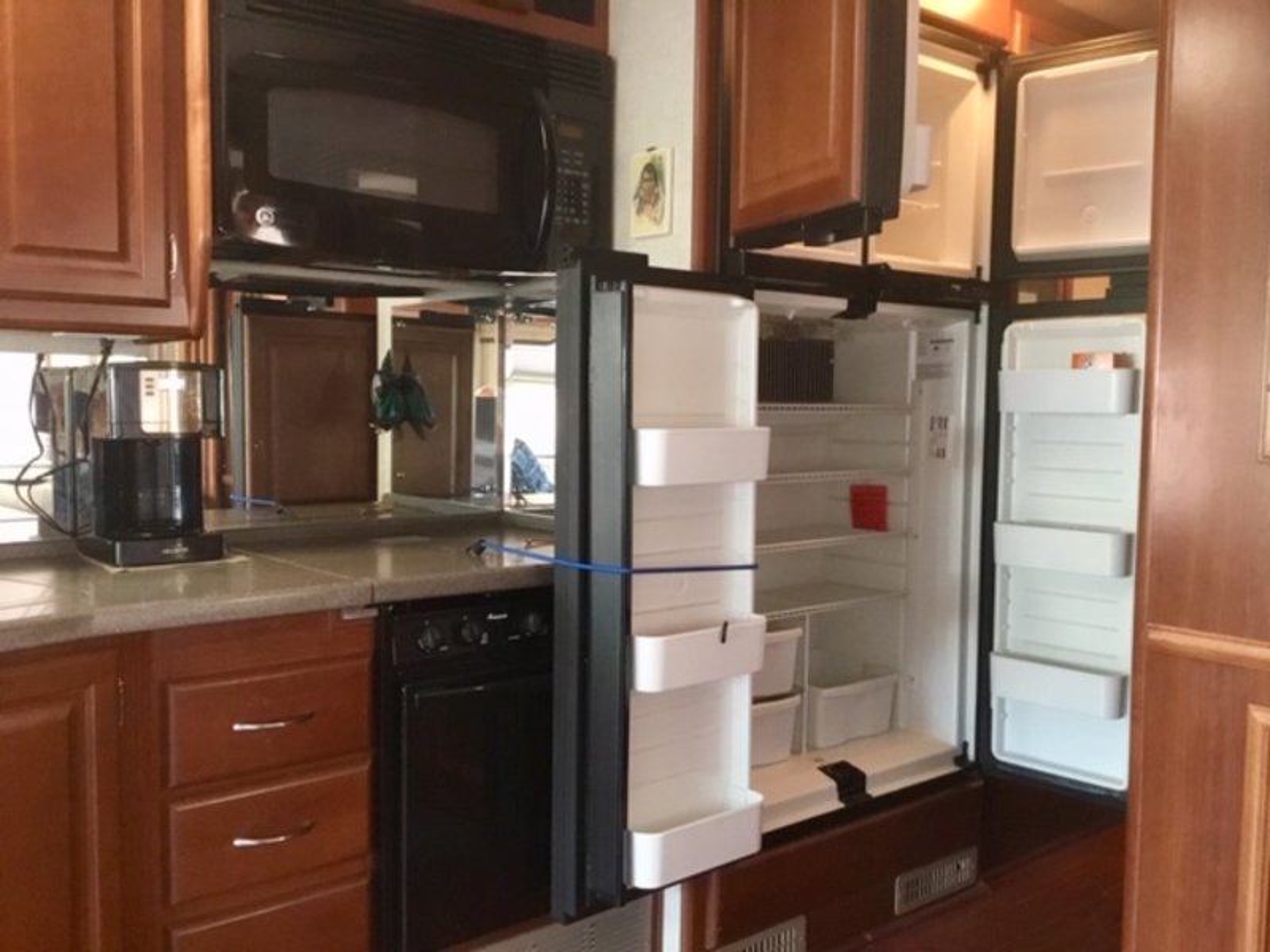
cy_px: 476
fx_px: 1137
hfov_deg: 58.4
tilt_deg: -3.2
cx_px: 635
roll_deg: +0.6
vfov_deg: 45.4
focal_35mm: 31
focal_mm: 3.3
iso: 200
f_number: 2.4
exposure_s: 1/20
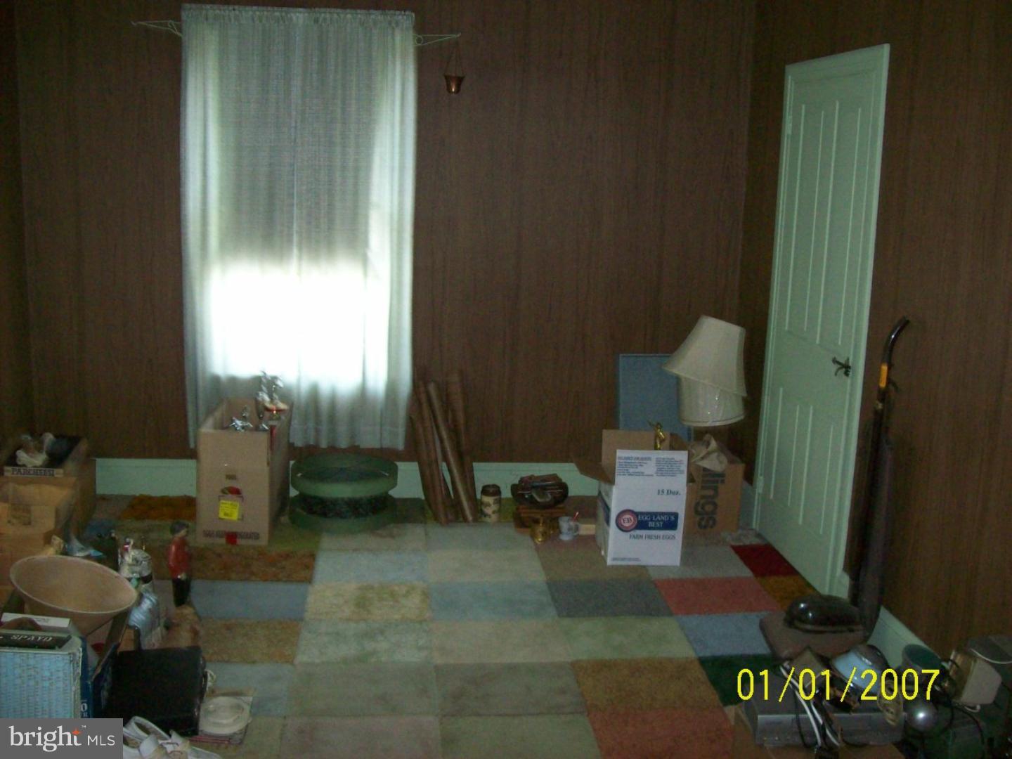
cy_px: 380
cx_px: 506
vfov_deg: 39.7
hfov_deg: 51.4
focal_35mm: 36
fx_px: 1052
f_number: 2.7
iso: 200
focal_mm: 6
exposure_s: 1/64
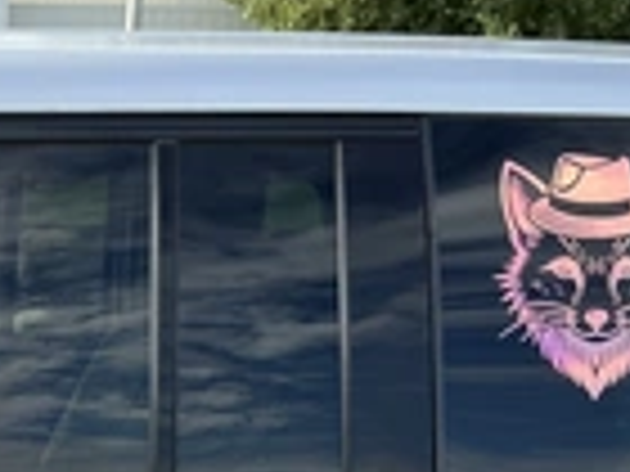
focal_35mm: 80
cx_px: -108
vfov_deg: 17.1
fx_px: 1456
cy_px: 643
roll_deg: -2.1
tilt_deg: -15.8
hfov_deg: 22.6
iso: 25
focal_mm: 3
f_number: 1.8
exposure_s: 1/944
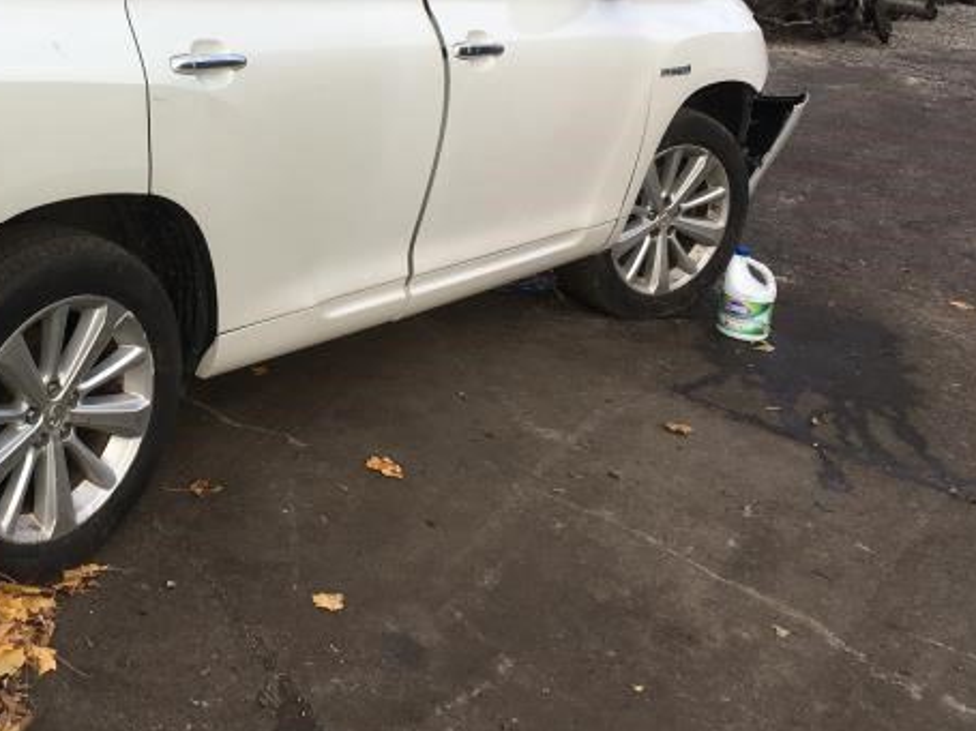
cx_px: 142
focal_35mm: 51
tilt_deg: -9.4
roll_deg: -5.4
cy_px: 161
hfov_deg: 35.8
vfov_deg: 28.0
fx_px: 1438
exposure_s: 1/463
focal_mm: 4.15
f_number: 2.2
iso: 25
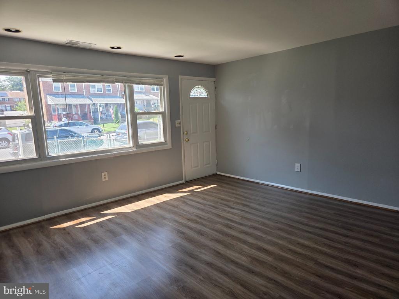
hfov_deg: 73.9
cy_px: 150
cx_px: 200
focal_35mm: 23
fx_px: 265
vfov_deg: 58.9
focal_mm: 5.4
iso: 80
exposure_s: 1/603
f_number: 1.8
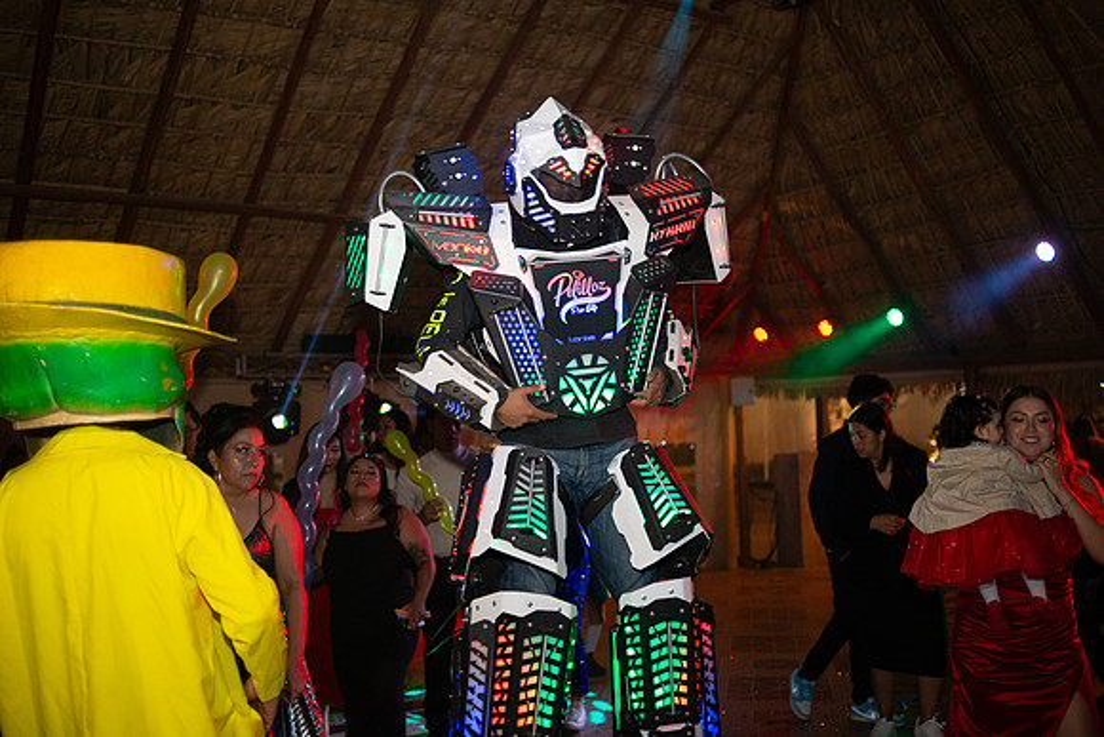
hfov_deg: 54.4
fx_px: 1074
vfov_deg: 37.9
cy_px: 368
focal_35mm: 35
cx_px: 552
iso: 2500
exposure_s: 1/160
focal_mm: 35
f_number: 2
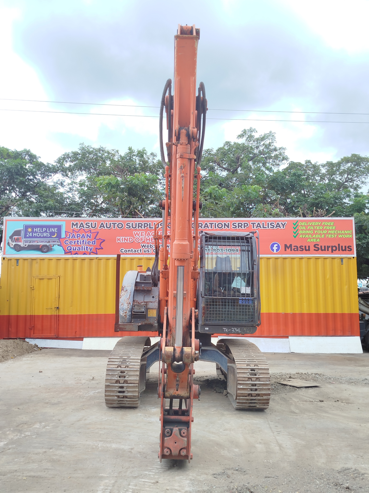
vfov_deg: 58.4
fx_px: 441
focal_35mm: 31
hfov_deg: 45.4
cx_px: 184
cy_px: 246
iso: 50
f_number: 1.7
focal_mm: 5.31
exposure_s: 1/140
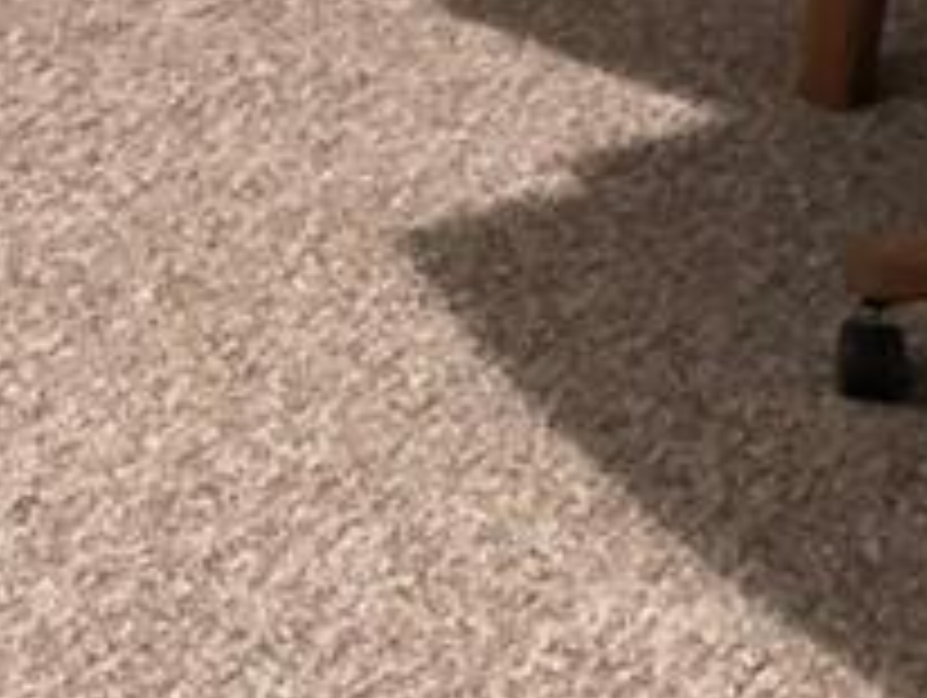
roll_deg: -3.1
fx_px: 3727
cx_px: -18
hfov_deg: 14.0
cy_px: -941
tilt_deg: -13.1
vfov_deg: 9.6
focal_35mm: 139
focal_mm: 3.99
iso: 100
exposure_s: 1/4
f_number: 1.8
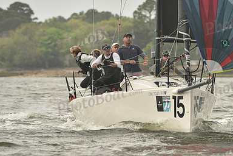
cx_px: 174
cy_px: 59
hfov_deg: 3.4
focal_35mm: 604
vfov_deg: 2.3
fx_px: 3909
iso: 400
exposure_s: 1/800
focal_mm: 400
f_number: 8
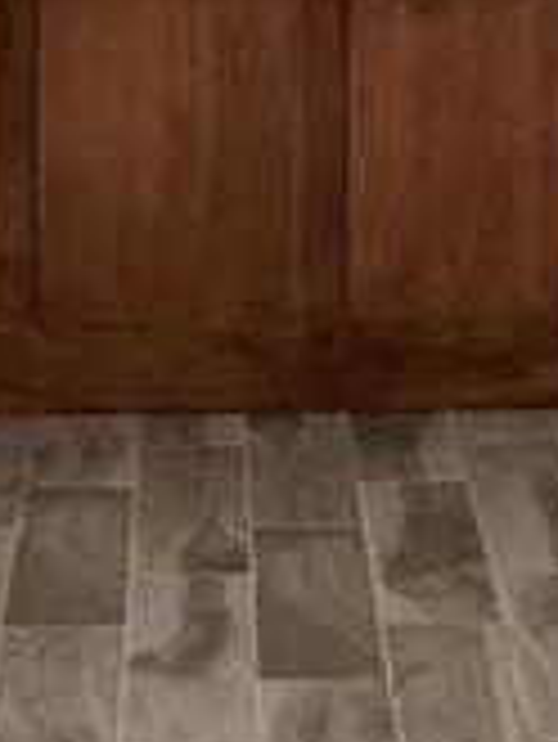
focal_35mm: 121
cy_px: -454
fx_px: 2597
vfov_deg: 14.8
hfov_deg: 12.3
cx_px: 333
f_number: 1.8
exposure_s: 1/60
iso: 125
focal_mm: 4.25
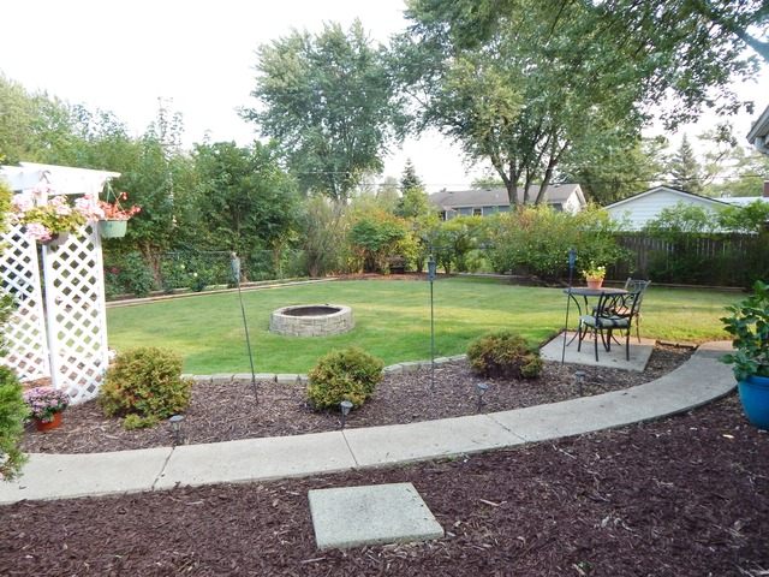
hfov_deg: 76.4
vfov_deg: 61.1
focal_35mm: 22
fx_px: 489
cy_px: 288
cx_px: 384
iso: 125
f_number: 3
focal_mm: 4
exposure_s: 1/200
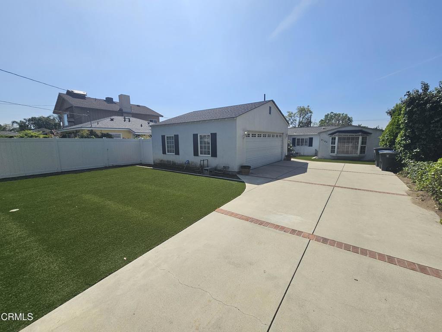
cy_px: 166
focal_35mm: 13
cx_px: 221
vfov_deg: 89.9
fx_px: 166
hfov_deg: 106.2
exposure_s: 1/5523
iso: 50
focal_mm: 2.2
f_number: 2.2
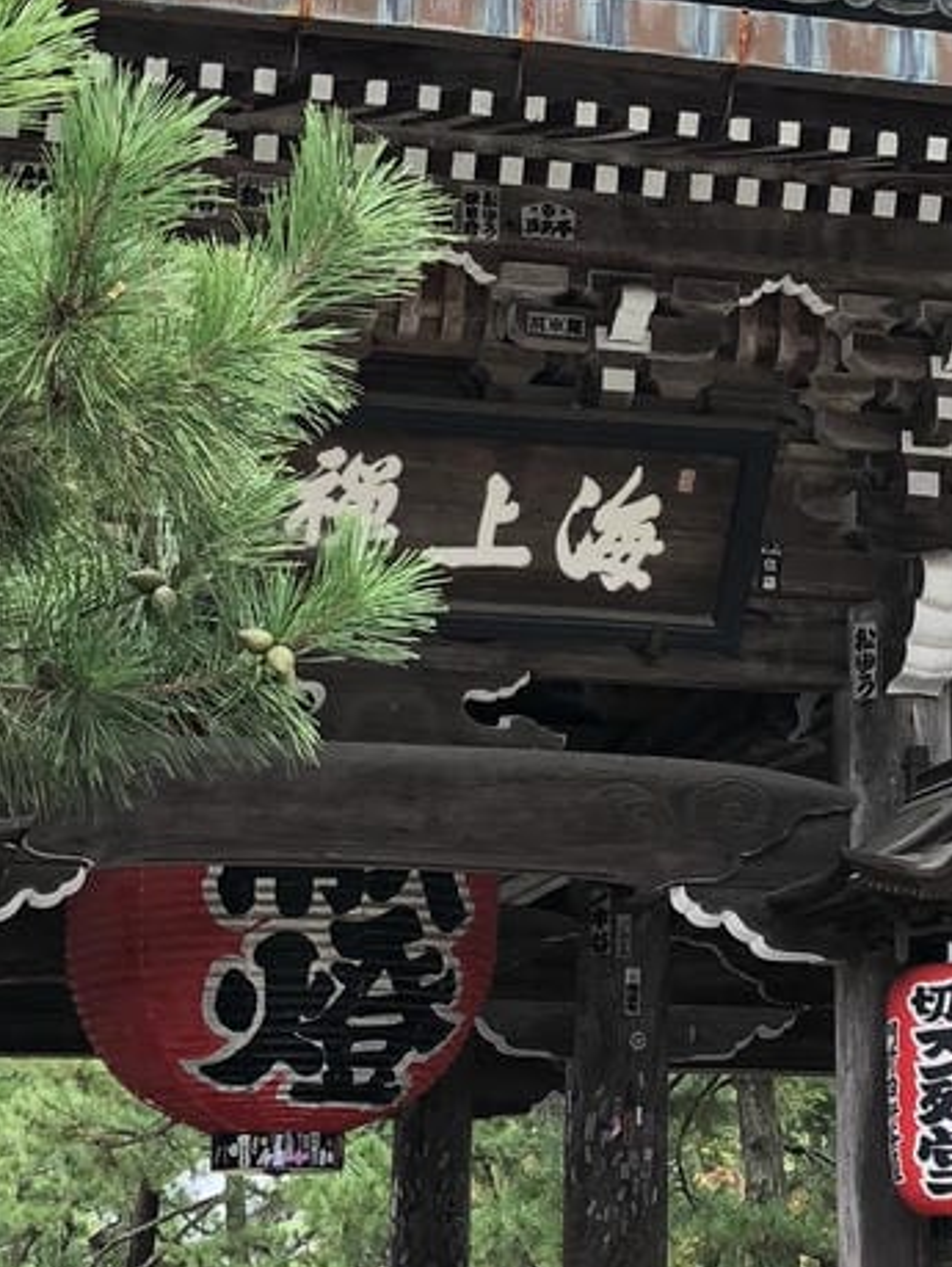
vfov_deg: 19.2
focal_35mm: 101
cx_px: 762
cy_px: 207
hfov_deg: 14.6
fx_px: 3698
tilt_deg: +17.1
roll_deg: -1.3
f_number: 1.8
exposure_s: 1/120
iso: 50
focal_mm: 3.99
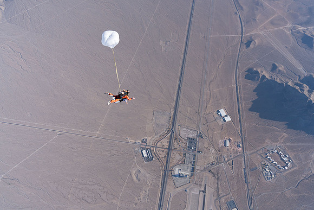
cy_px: 105
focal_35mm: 24
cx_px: 157
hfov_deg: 73.7
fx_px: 209
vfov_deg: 53.2
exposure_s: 1/2000
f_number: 8
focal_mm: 24
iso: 800
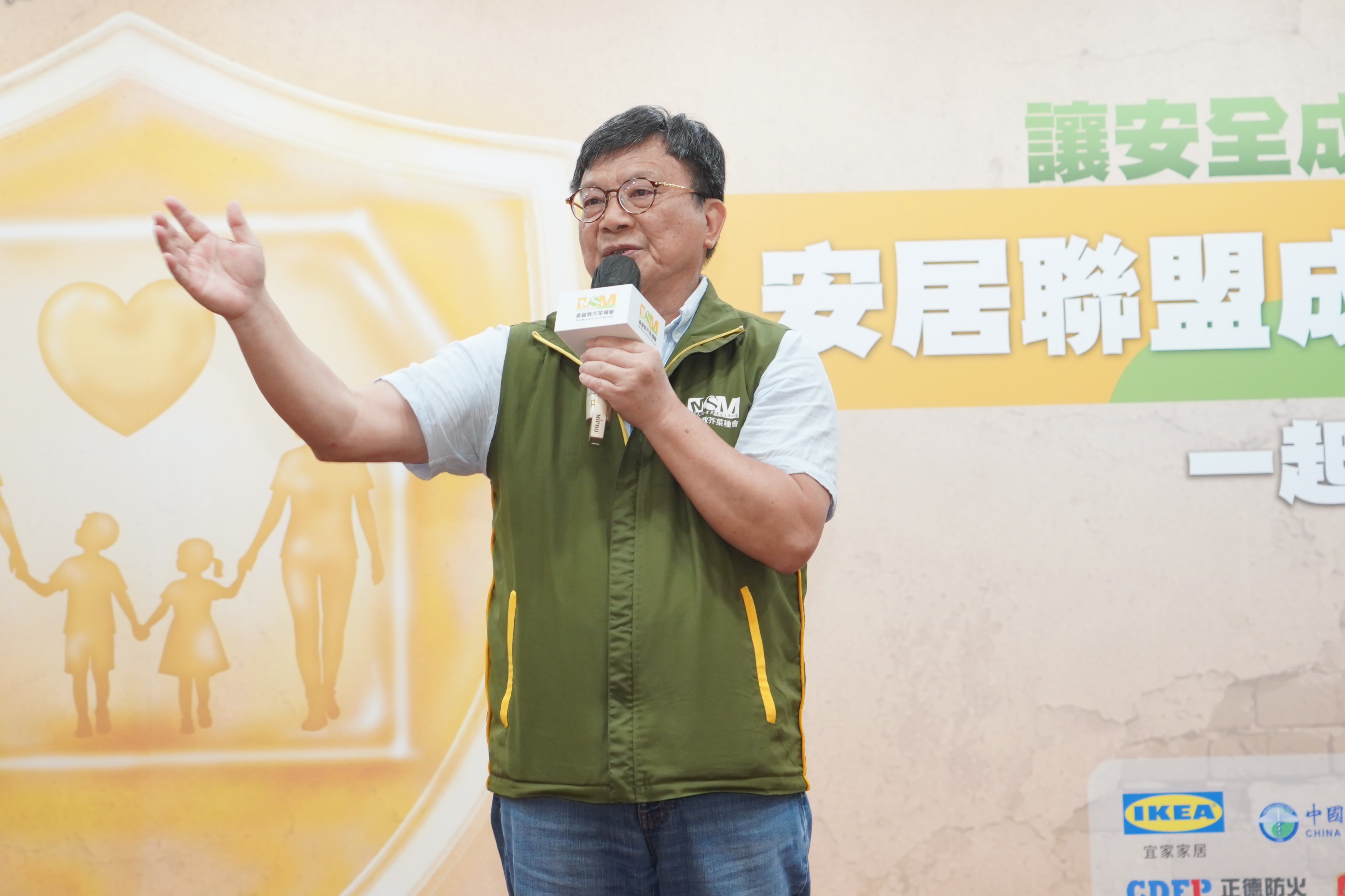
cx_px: 672
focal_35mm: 90
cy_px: 448
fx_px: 3362
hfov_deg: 22.6
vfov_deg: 15.2
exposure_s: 1/200
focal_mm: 60
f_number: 4
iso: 1600
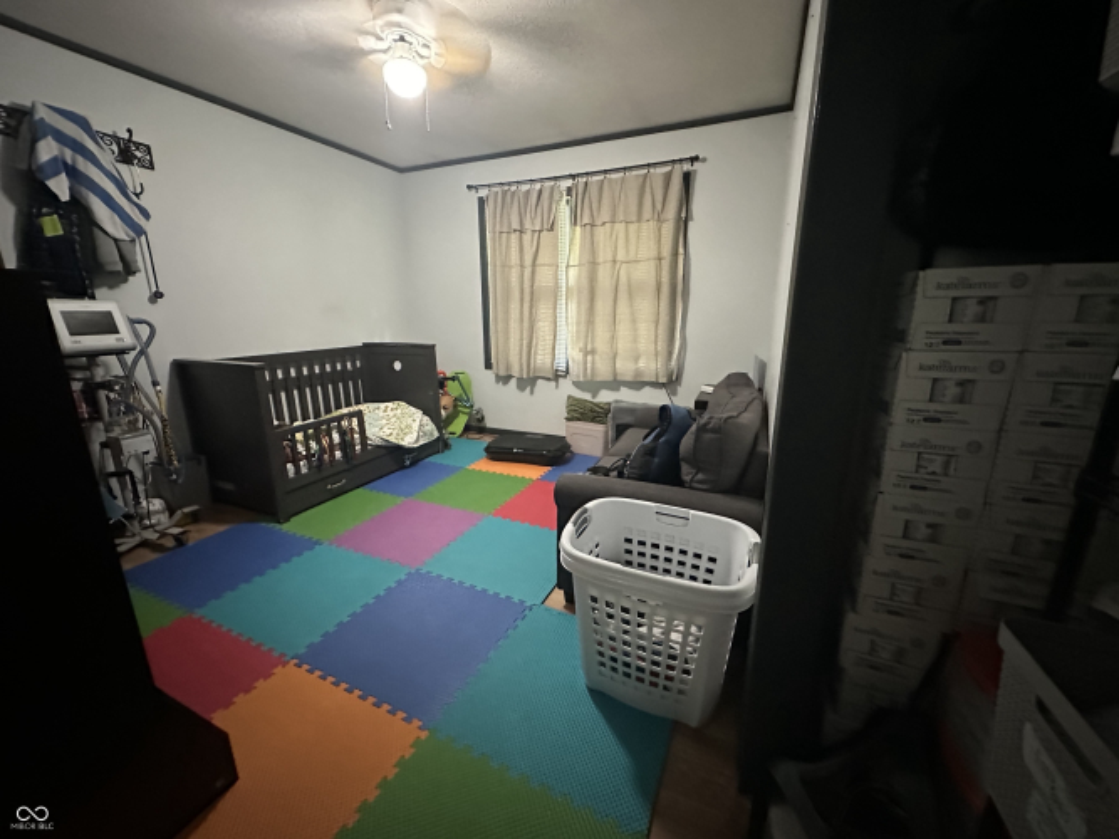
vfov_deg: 85.7
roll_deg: -0.2
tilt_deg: -14.1
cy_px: 420
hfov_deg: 102.1
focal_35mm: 14
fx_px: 452
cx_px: 560
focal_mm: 2.22
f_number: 2.2
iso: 1250
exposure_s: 1/40
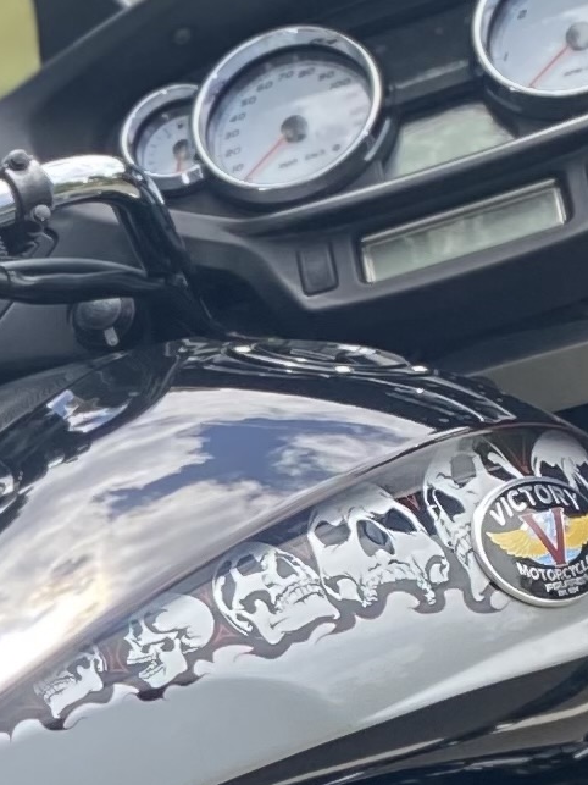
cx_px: -1205
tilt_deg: -23.3
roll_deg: +0.1
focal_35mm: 163
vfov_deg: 11.5
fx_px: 3693
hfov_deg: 7.8
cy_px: 1267
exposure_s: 1/747
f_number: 1.8
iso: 32
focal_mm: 4.25
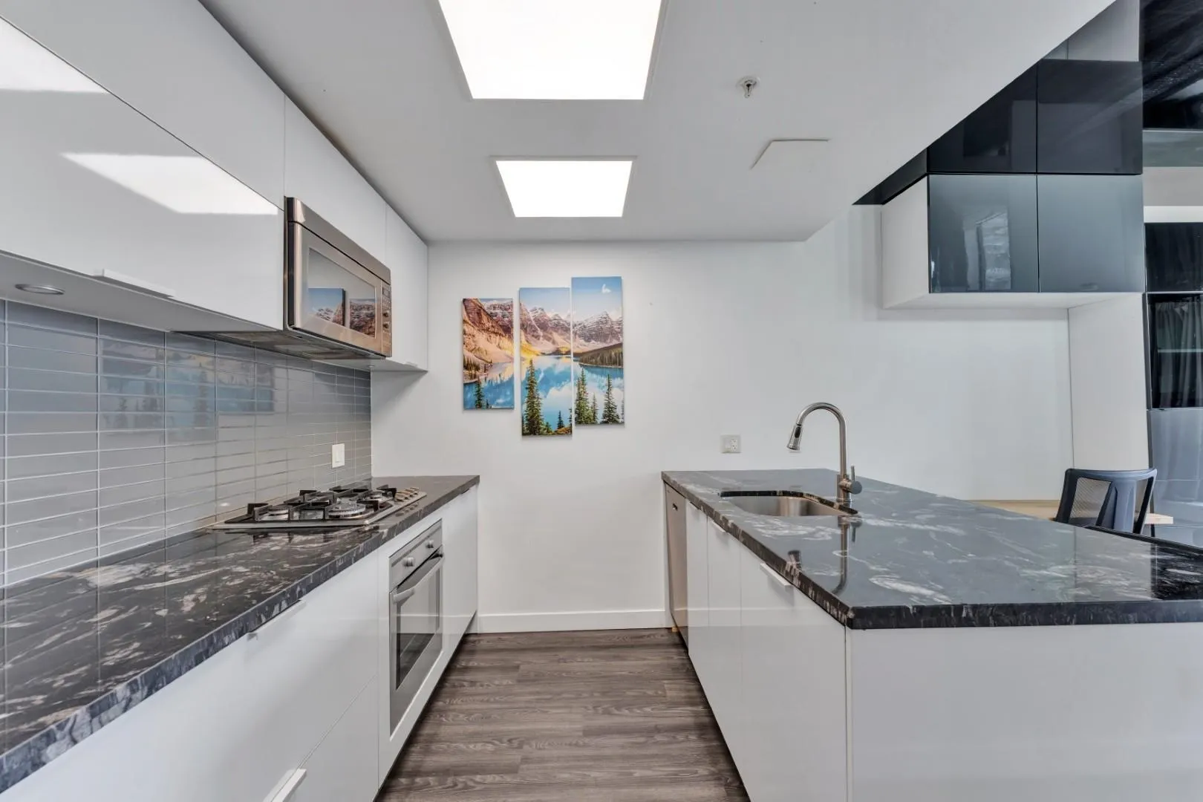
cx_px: 602
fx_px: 468
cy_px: 401
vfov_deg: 81.2
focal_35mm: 14
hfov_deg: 104.3
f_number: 8
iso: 400
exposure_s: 1/20
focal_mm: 14
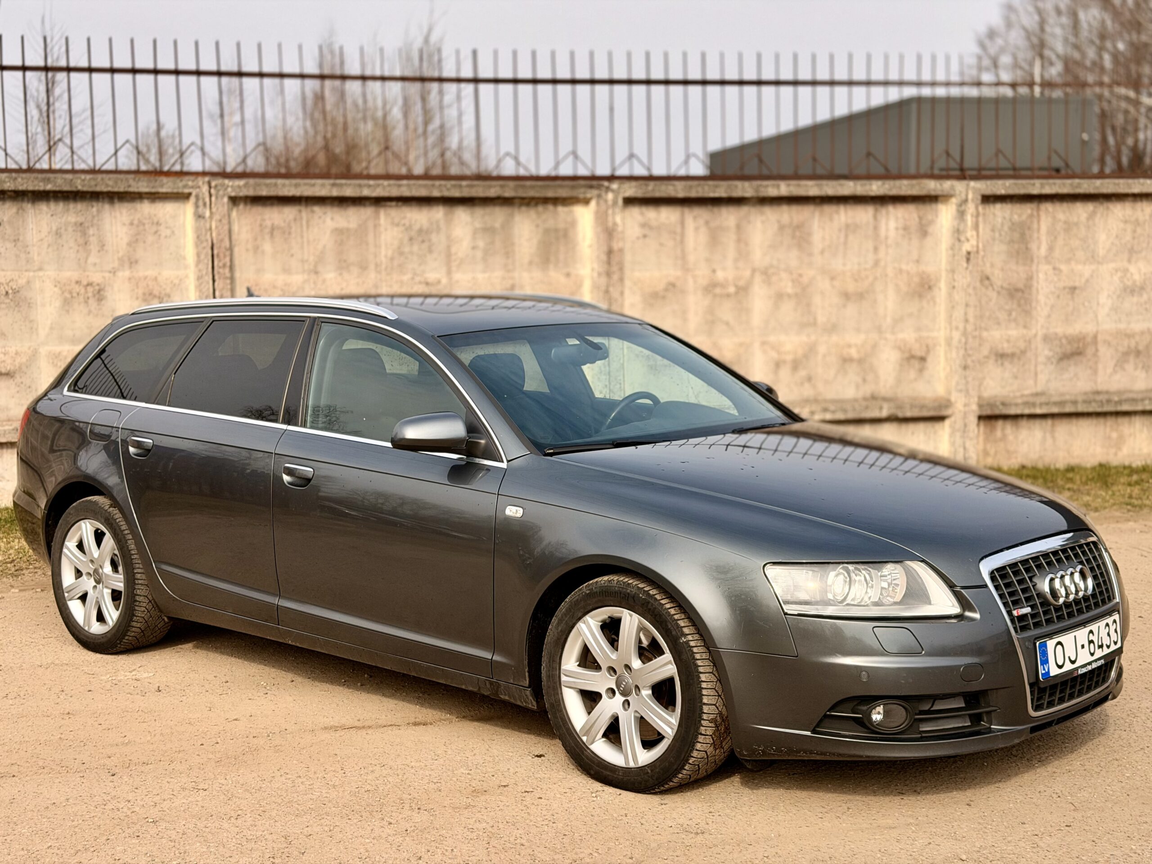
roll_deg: +0.3
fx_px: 1597
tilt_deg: -6.0
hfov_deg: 39.7
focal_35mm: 48
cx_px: 576
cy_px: 432
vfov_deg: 30.3
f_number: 1.78
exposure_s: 1/3226
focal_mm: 6.76
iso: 64
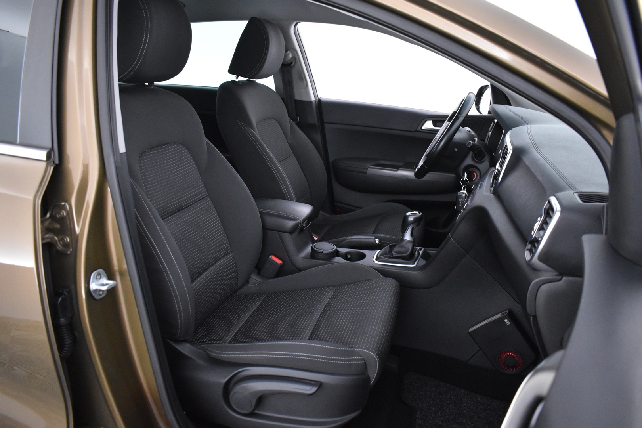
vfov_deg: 47.9
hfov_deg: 67.4
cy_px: 214
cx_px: 321
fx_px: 481
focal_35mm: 27
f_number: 3.5
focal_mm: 18
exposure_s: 1/30
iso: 3200
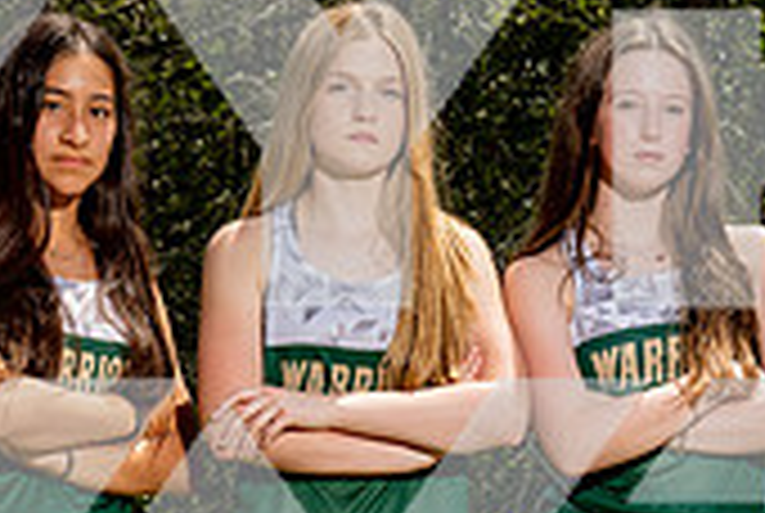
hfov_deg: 11.8
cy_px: 612
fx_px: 3704
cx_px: 513
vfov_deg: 7.9
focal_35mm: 174
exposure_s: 1/640
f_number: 5.6
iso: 100
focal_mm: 49
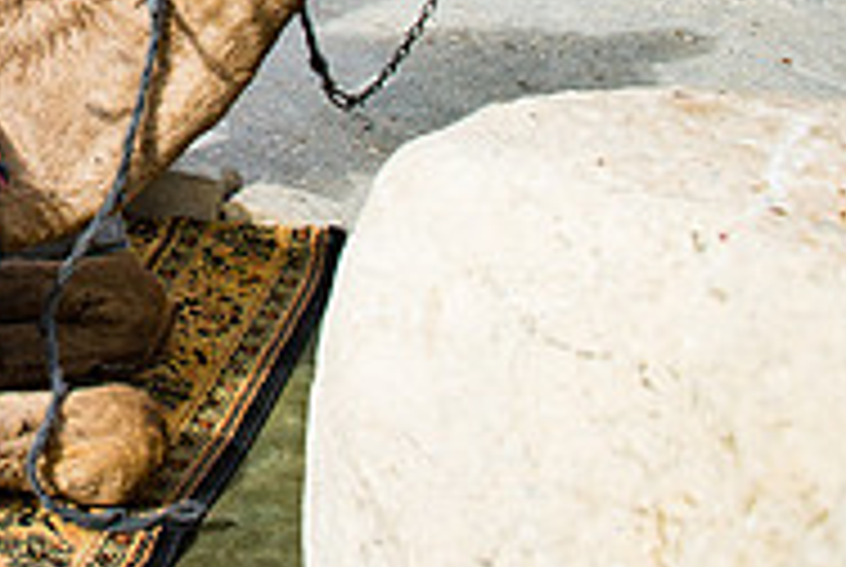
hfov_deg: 23.8
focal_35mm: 74
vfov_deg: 17.0
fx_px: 1742
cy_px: -245
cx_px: -279
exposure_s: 1/2500
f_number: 2.8
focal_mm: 24
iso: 200
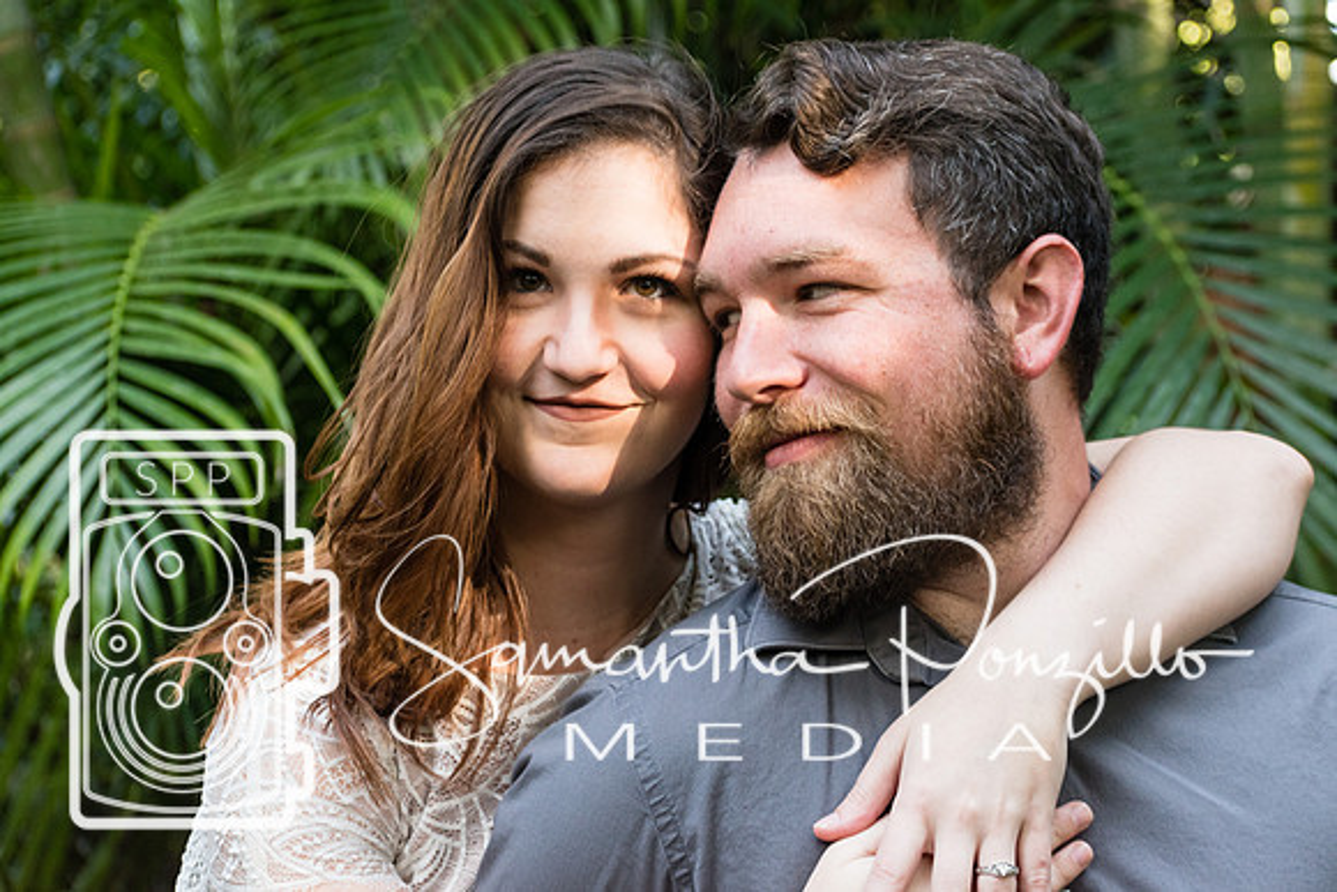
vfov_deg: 13.0
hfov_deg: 19.4
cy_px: 446
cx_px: 668
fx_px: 3918
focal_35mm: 105
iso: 800
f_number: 4.5
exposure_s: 1/160
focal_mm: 70
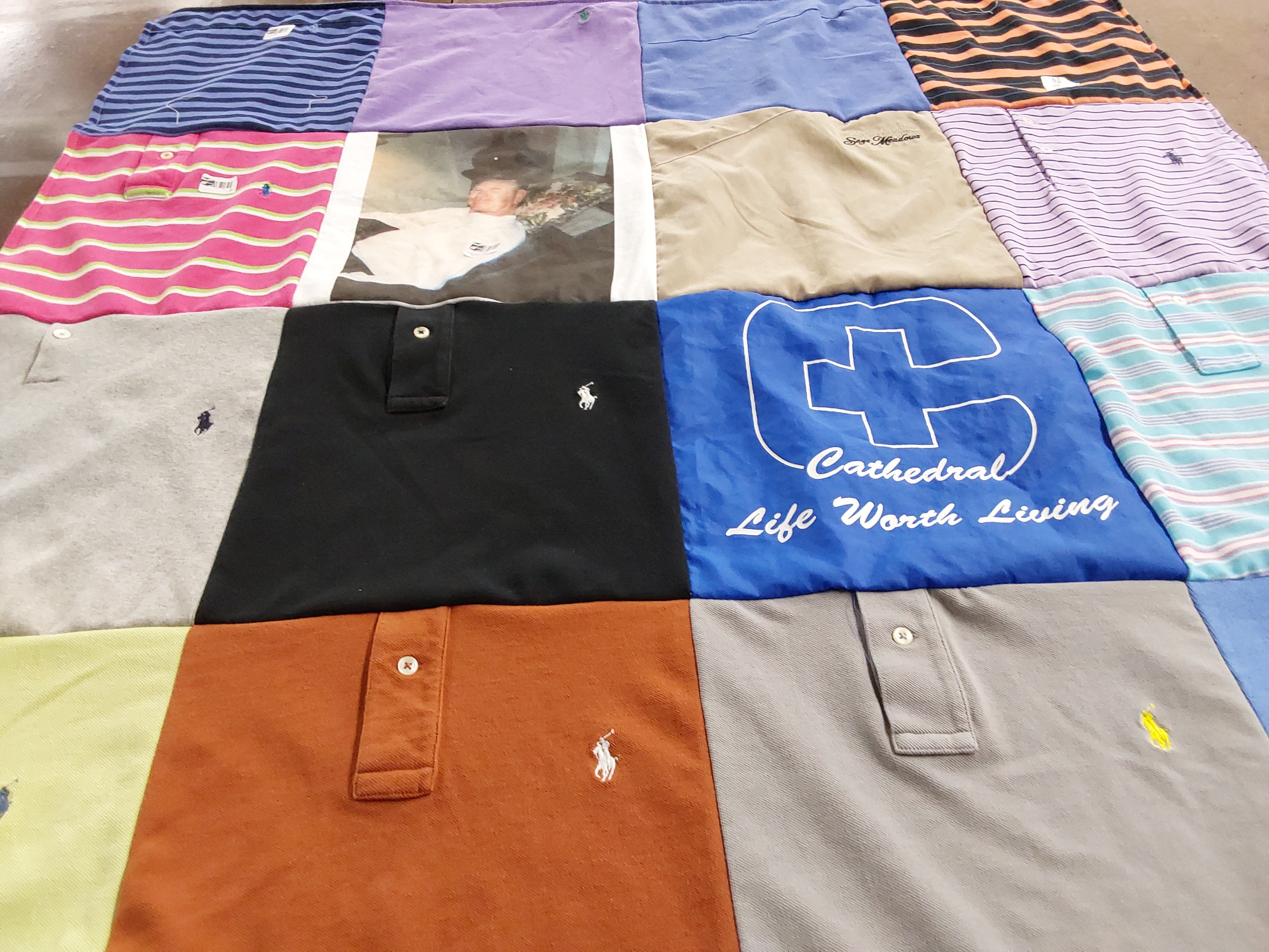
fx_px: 1026
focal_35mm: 28
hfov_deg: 63.4
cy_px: 476
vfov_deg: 49.7
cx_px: 634
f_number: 1.9
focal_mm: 2.91
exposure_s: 1/60
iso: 200
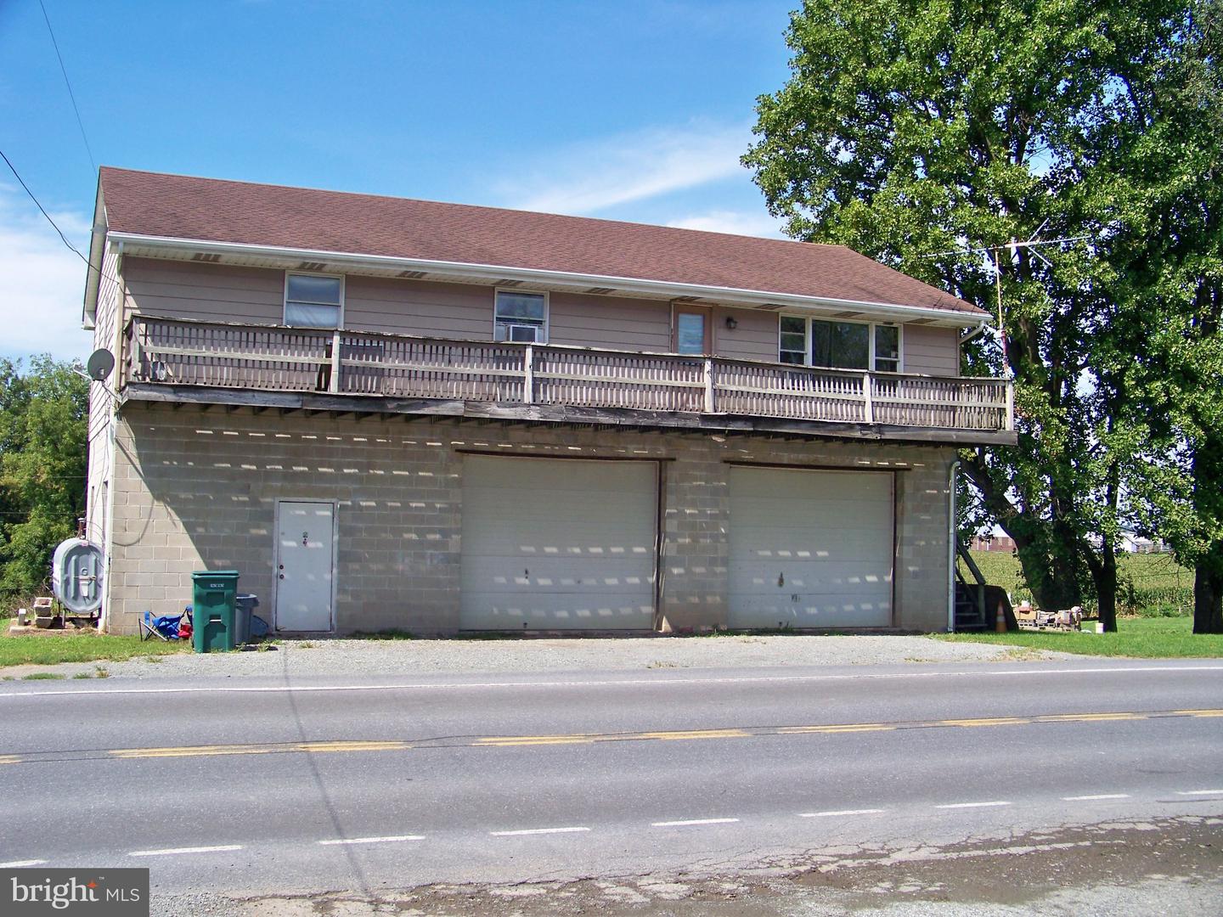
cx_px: 612
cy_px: 458
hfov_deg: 50.1
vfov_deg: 38.7
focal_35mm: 37
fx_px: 1307
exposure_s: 1/800
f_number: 2.8
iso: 64
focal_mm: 6.75
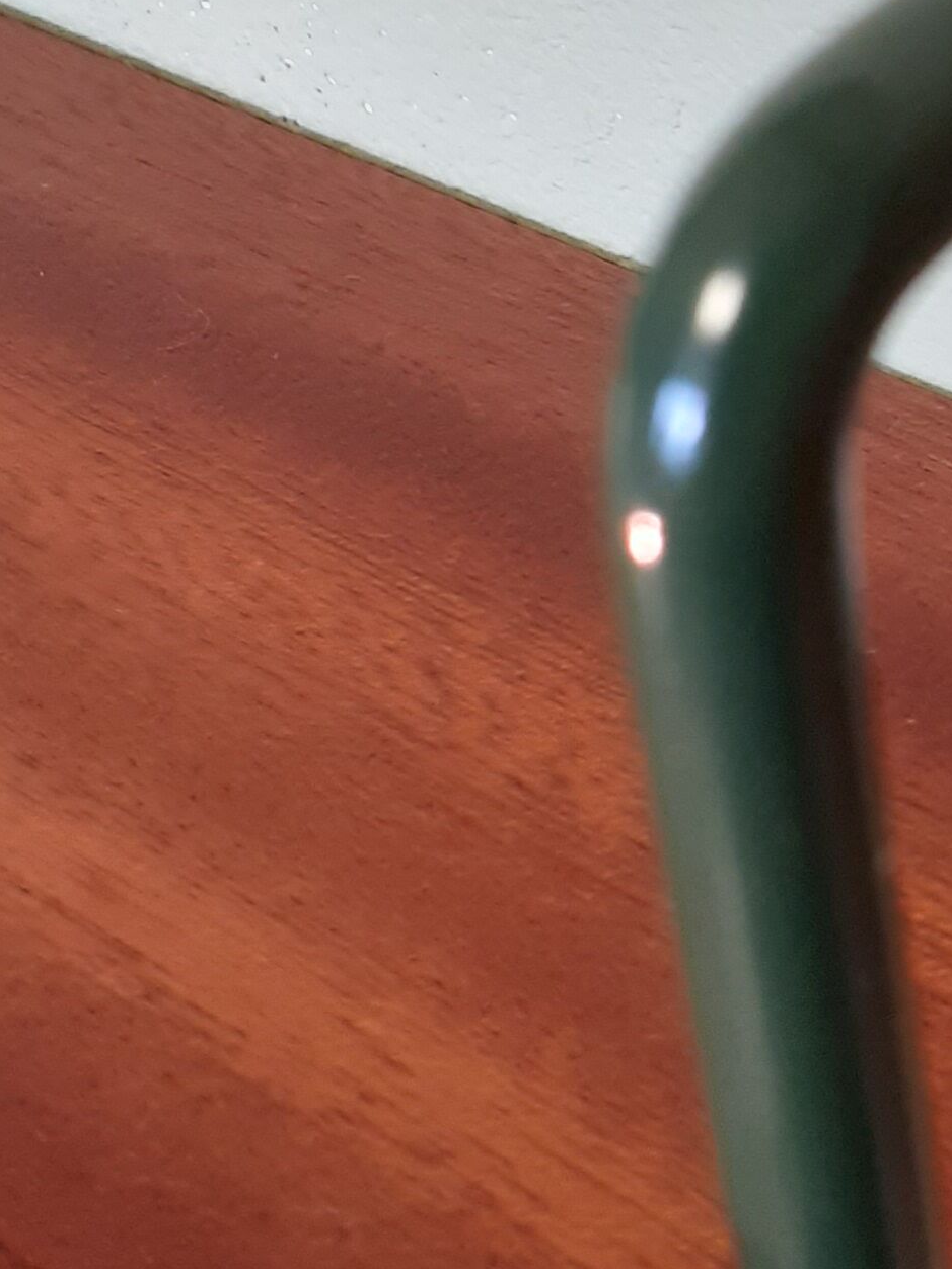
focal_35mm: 89
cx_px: 952
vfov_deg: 21.8
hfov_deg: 16.3
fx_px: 3264
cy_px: 346
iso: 200
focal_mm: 3.6
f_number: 1.9
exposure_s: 1/50
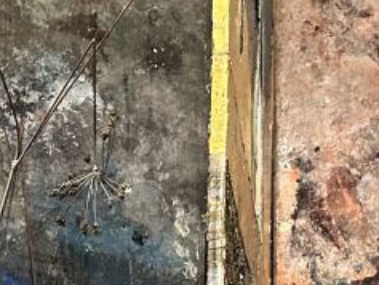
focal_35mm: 91
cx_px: 128
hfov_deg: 21.5
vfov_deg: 15.5
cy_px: 363
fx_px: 997
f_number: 1.78
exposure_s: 1/50
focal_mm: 6.86
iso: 800
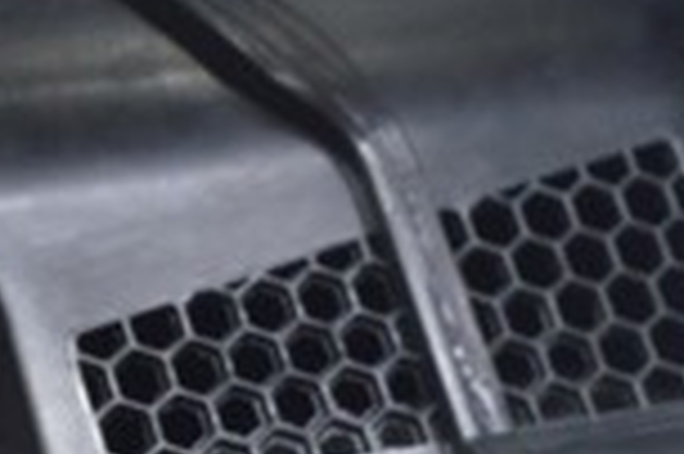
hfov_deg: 13.7
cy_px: 133
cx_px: -194
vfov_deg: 9.4
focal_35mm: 145
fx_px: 2754
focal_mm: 23
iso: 400
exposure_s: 1/20
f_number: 5.6
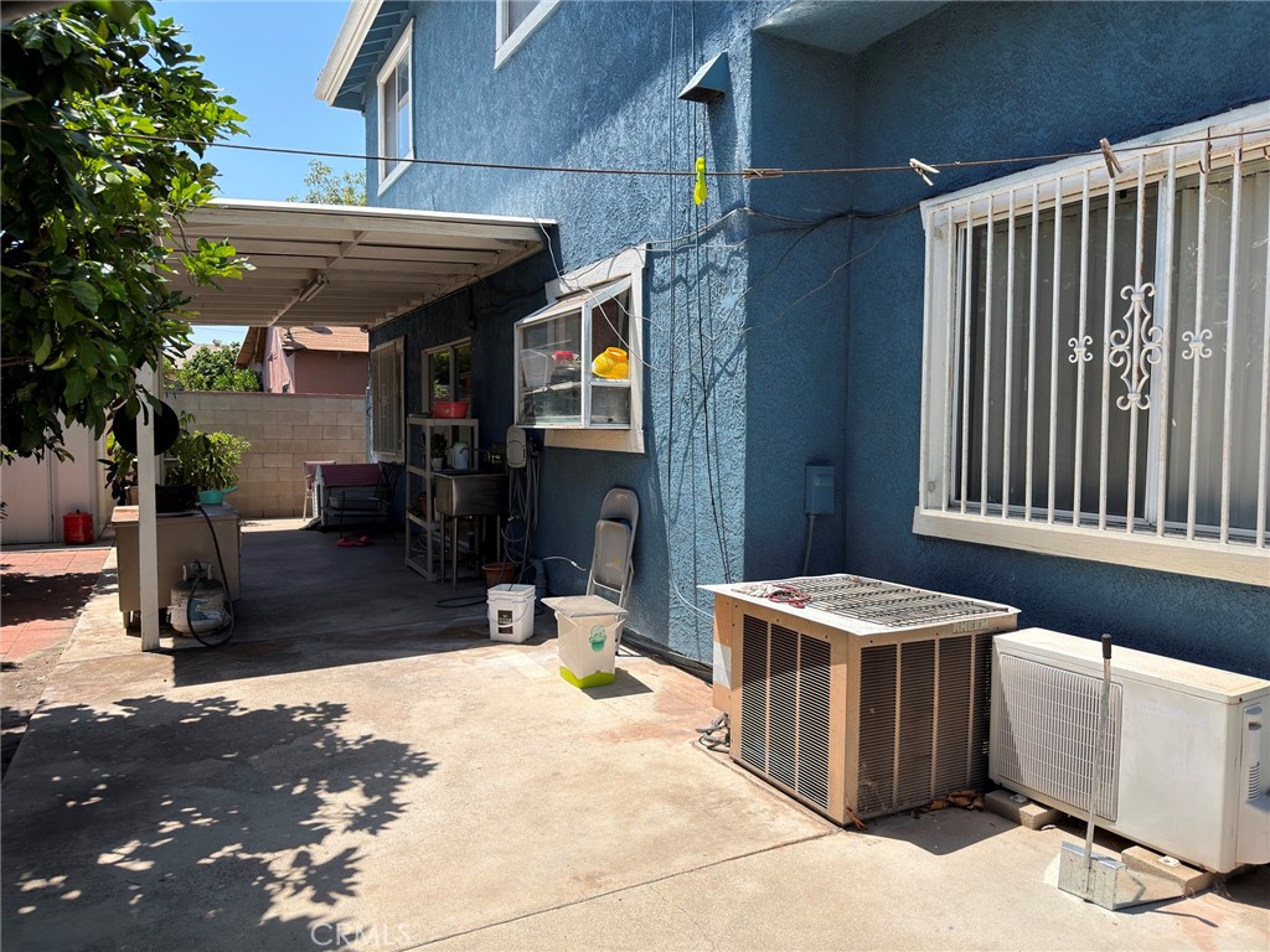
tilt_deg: -3.8
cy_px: 476
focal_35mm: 24
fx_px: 881
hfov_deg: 71.6
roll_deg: +0.3
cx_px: 635
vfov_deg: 56.8
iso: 64
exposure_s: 1/2809
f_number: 1.78
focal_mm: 6.76
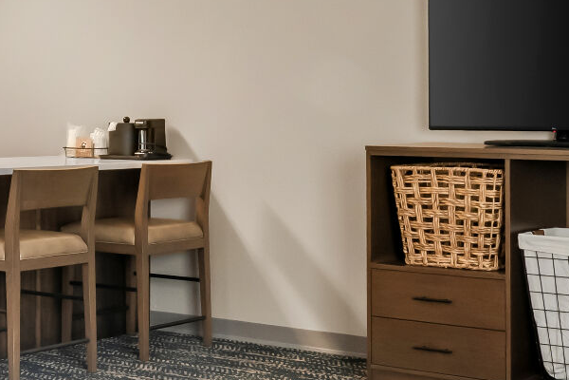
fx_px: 1185
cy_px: 154
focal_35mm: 75
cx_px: 100
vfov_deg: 18.2
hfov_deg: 26.4
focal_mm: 15
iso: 250
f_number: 9
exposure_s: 1/3
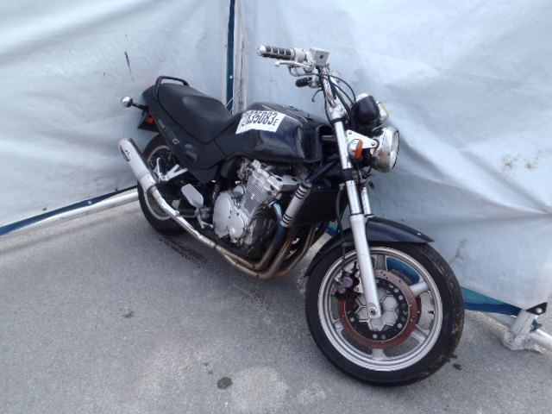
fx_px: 446
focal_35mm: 28
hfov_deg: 63.4
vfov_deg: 49.7
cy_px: 207
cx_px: 276
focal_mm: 5
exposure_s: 1/125
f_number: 4.5
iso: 80
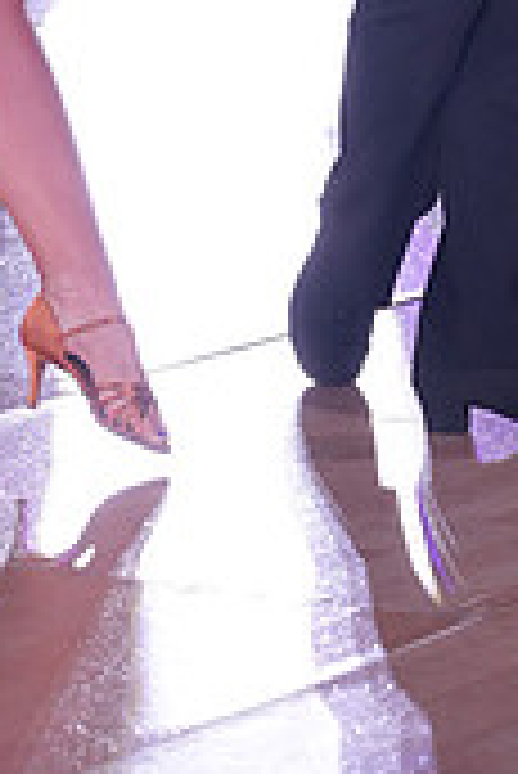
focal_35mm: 297
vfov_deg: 6.8
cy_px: -459
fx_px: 6397
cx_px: 128
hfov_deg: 4.6
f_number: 3.5
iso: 1000
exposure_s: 1/400
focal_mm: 88
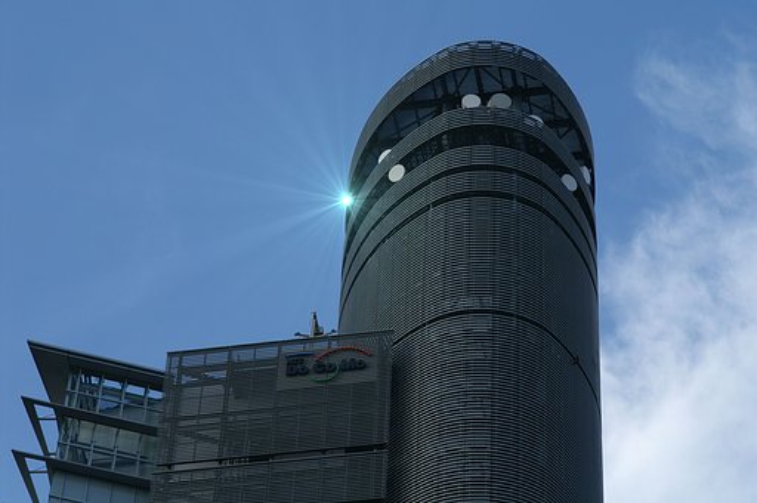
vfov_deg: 10.7
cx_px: 378
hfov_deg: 16.1
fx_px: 2678
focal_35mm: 128
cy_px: 252
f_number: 9
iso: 100
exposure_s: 1/250
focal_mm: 85
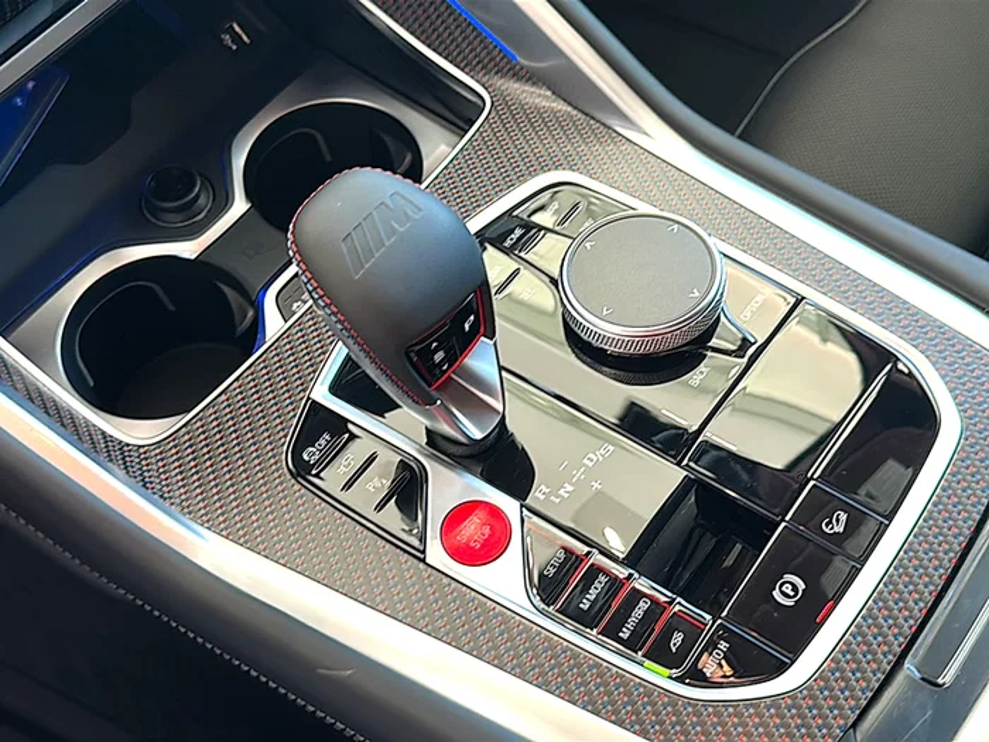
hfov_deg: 55.4
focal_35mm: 33
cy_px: 371
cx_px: 494
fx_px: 943
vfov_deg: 42.9
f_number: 1.78
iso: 64
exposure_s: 1/41
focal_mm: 6.86
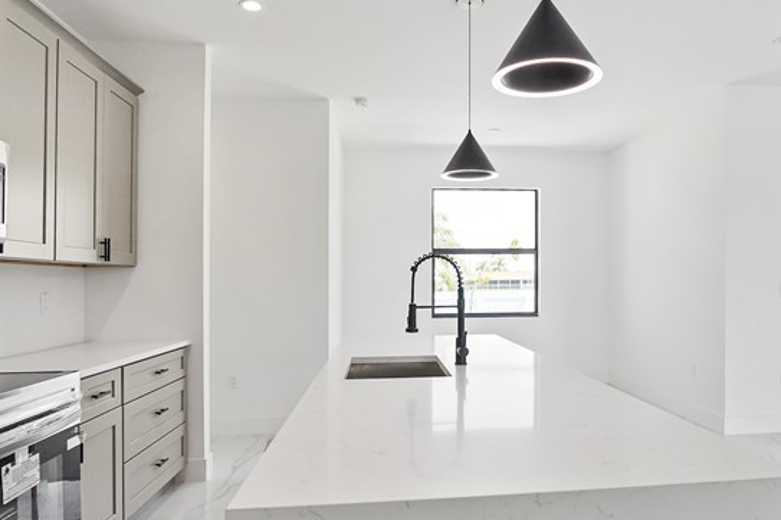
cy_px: 358
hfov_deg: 73.4
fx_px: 521
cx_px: 439
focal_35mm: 24
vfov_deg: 51.9
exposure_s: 1/250
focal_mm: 12
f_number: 4
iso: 160
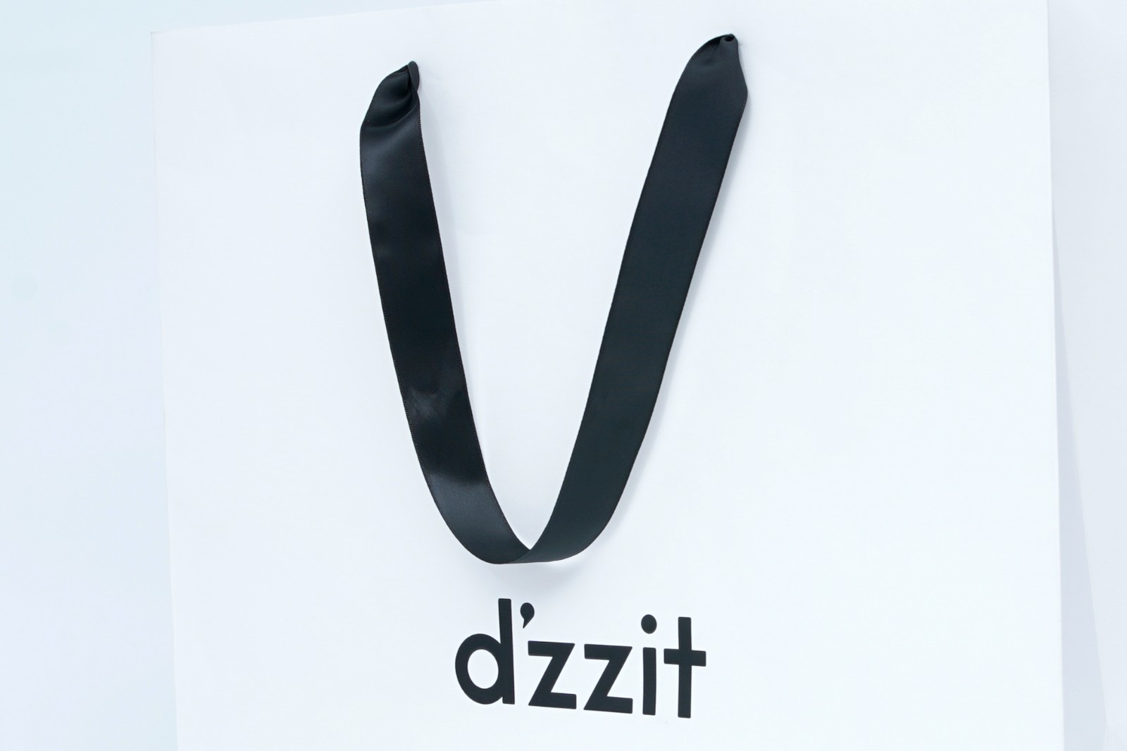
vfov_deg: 26.0
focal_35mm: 52
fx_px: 1627
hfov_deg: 38.2
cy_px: 376
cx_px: 564
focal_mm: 35
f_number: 10
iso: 100
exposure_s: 1/125
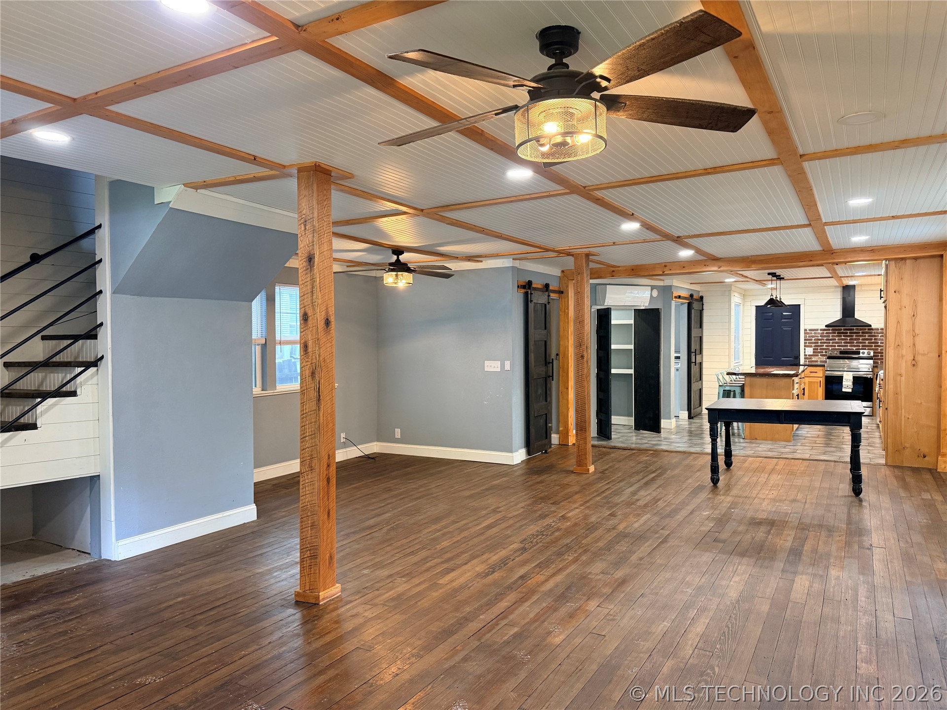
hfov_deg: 71.6
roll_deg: +0.0
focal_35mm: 24
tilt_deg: -1.2
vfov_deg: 56.8
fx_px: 657
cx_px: 474
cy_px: 355
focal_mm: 6.76
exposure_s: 1/60
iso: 250
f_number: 1.78
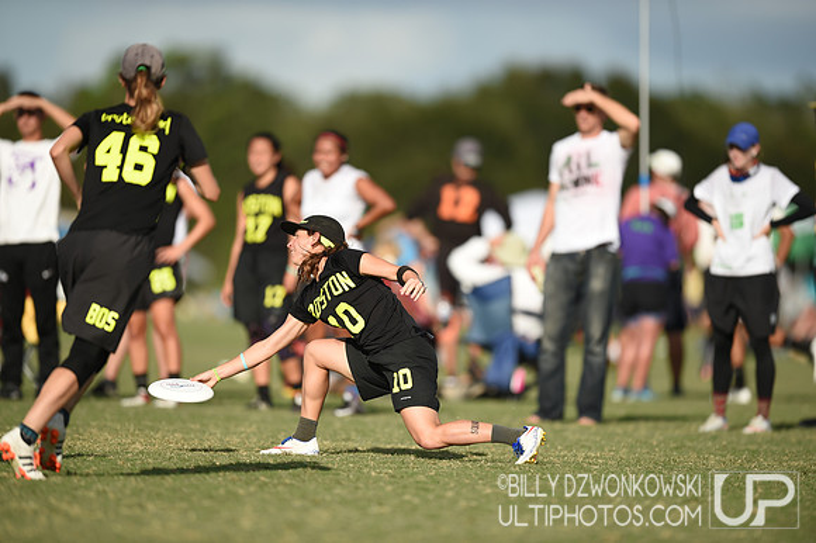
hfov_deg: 5.2
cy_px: 272
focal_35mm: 400
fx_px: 9061
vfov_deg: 3.4
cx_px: 408
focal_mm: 400
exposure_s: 1/3200
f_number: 2.8
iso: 125
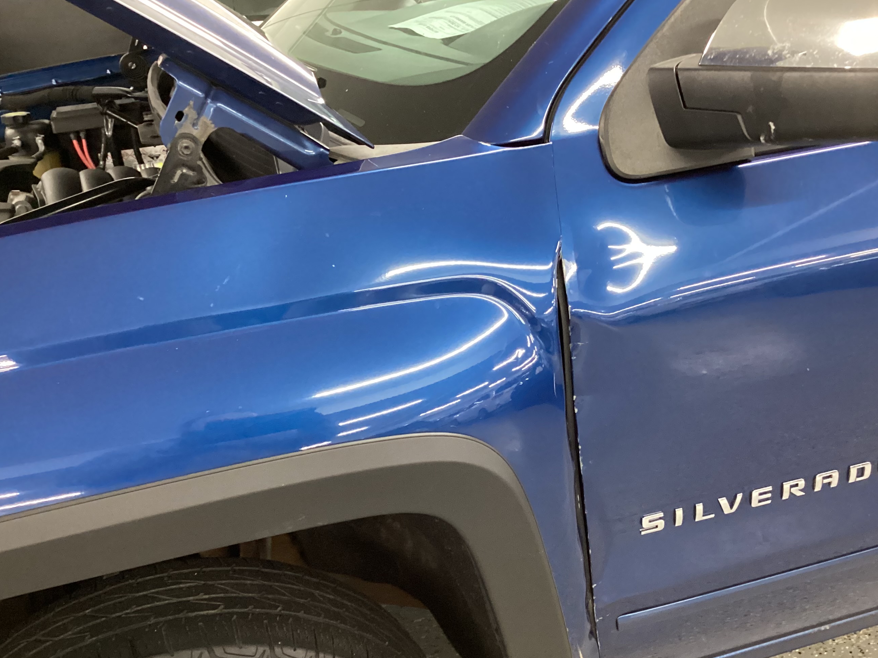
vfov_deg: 36.7
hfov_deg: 47.8
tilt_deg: -26.1
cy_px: 392
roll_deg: +3.3
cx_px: 463
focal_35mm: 39
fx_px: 989
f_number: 2.4
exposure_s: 1/25
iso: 400
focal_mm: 3.3
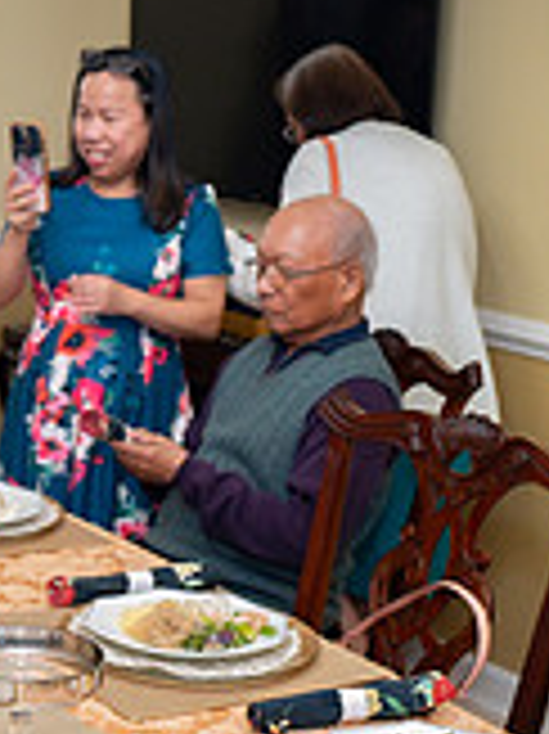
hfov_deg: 17.1
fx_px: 1736
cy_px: 444
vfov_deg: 23.8
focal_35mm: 82
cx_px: -130
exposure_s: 1/160
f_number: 2.8
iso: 1600
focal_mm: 24
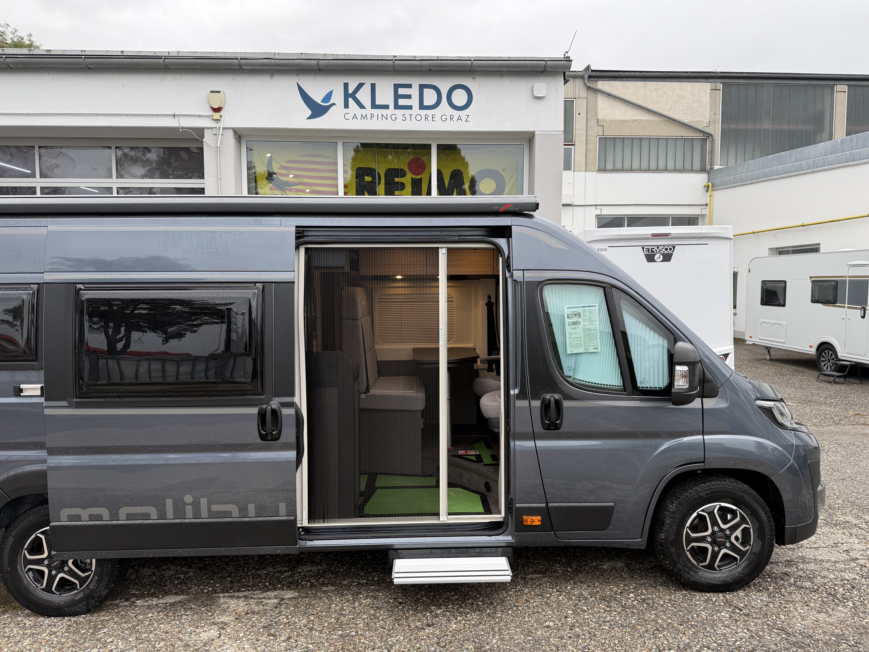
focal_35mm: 24
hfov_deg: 71.6
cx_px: 434
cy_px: 326
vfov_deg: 56.8
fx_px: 602
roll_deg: +2.1
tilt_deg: +0.6
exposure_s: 1/233
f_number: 1.78
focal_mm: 6.76
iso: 64
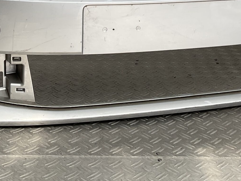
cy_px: -37
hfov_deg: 26.6
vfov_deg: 19.0
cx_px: 104
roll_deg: +0.1
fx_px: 508
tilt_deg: -7.9
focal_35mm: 73
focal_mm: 3
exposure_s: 1/627
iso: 16
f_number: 1.8
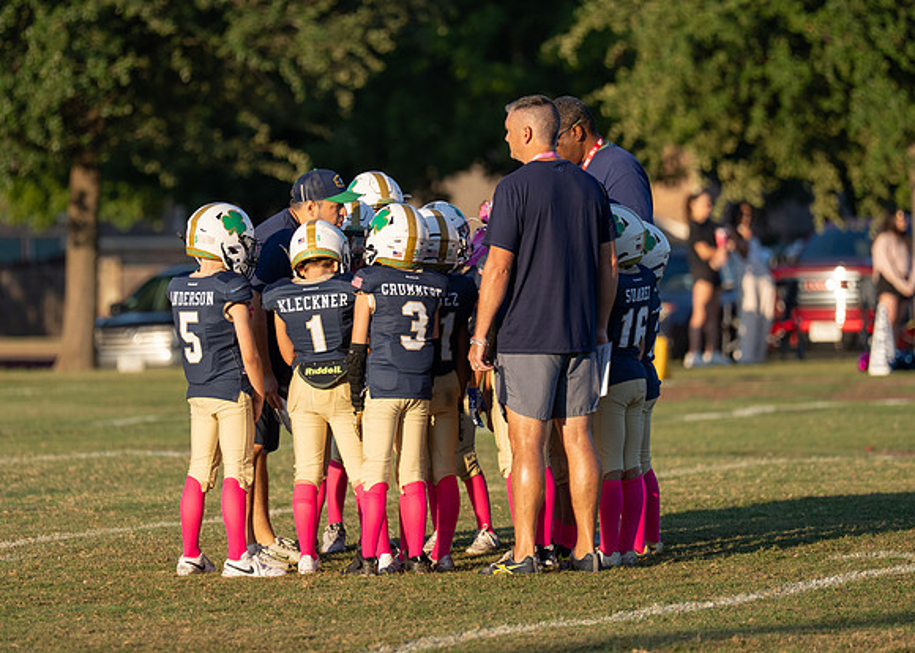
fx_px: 7313
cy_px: 313
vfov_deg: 5.1
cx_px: 434
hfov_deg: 7.2
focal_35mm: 281
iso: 125
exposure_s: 1/1250
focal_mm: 182
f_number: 2.8
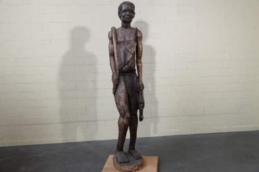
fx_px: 245
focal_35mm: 34
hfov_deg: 55.8
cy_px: 86
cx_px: 130
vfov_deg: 38.9
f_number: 2.8
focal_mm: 12.63
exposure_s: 1/160
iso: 100
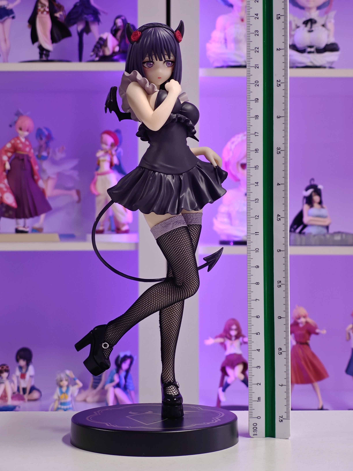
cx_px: 176
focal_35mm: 80
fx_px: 1088
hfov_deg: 18.4
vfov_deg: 24.4
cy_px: 236
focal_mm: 7.48
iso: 400
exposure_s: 1/20.7
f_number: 2.4
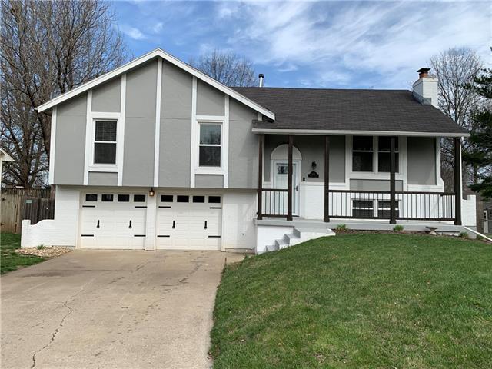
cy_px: 184
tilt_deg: +3.2
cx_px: 246
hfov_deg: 67.3
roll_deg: -1.0
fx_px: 370
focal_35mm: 26
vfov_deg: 53.1
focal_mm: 4.25
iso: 25
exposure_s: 1/1610
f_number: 1.8
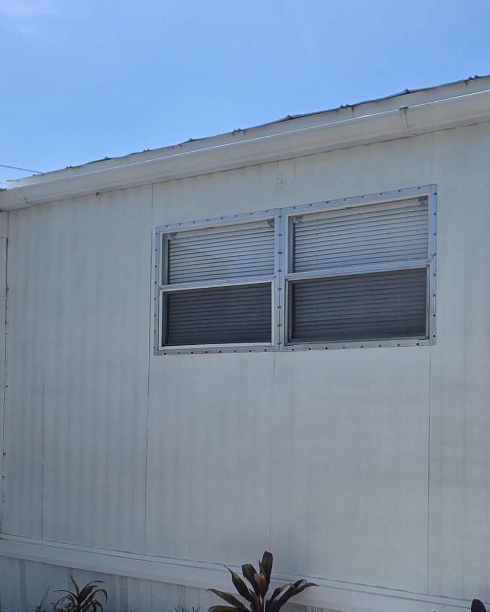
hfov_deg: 40.1
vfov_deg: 48.5
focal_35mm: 37
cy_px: 389
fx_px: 671
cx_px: 263
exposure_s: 1/3168
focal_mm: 2.2
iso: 40
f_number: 1.9
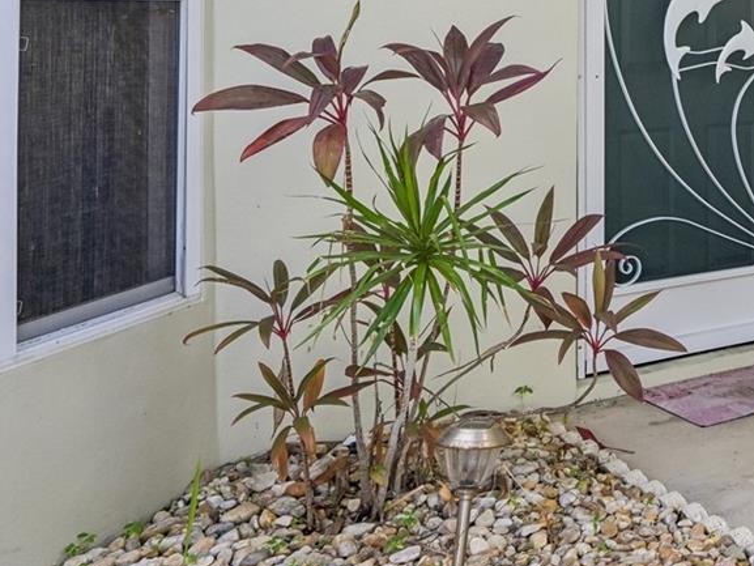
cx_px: 1004
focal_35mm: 56
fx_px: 1220
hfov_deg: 27.9
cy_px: -16
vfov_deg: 24.7
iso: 400
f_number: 8
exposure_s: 1/500
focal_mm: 21
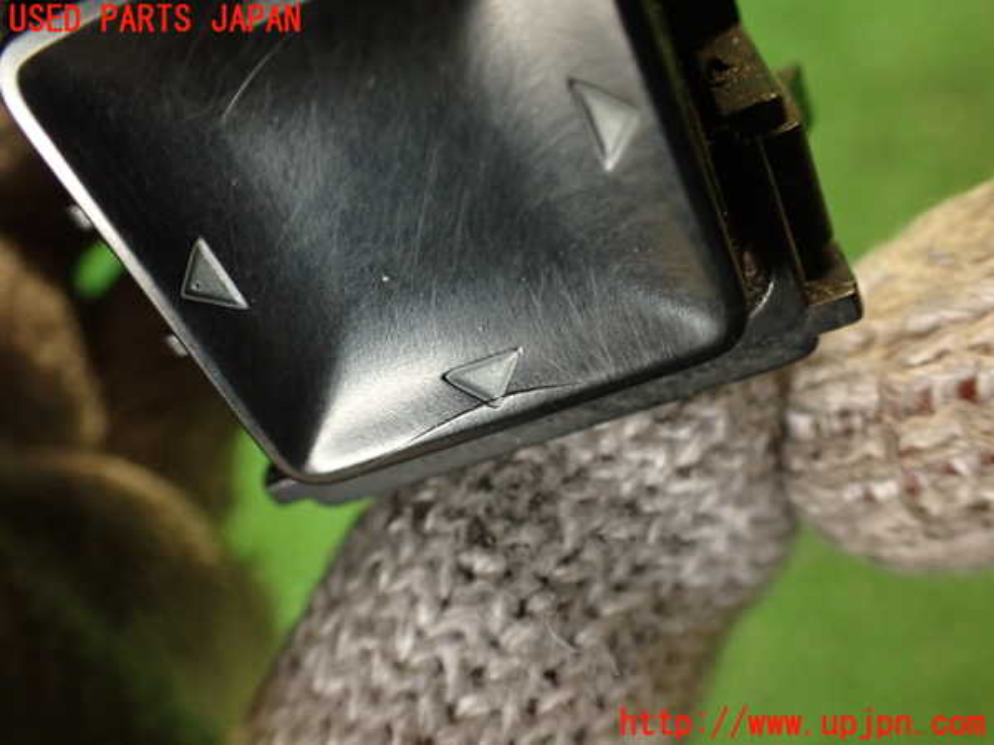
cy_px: 372
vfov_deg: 44.2
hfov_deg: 56.8
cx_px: 497
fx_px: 919
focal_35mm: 32
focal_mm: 5.79
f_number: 2.4
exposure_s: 1/30
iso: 400
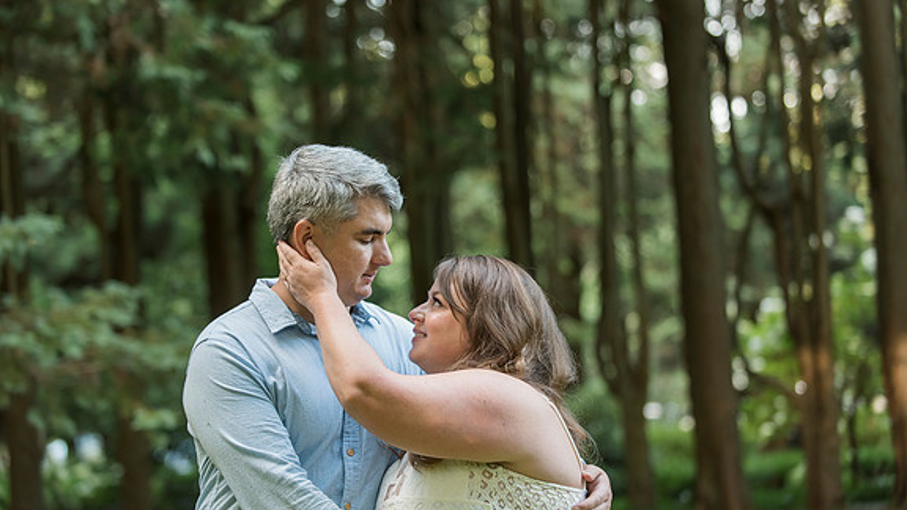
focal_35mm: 95
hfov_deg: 22.5
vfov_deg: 12.7
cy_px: 238
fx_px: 2285
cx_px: 455
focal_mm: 90
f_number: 2.8
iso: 800
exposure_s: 1/200
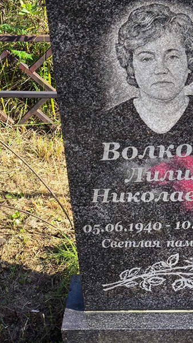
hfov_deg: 16.5
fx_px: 663
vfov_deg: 29.0
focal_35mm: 73
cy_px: 172
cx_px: 123
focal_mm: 4.71
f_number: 1.7
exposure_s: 1/432
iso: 50
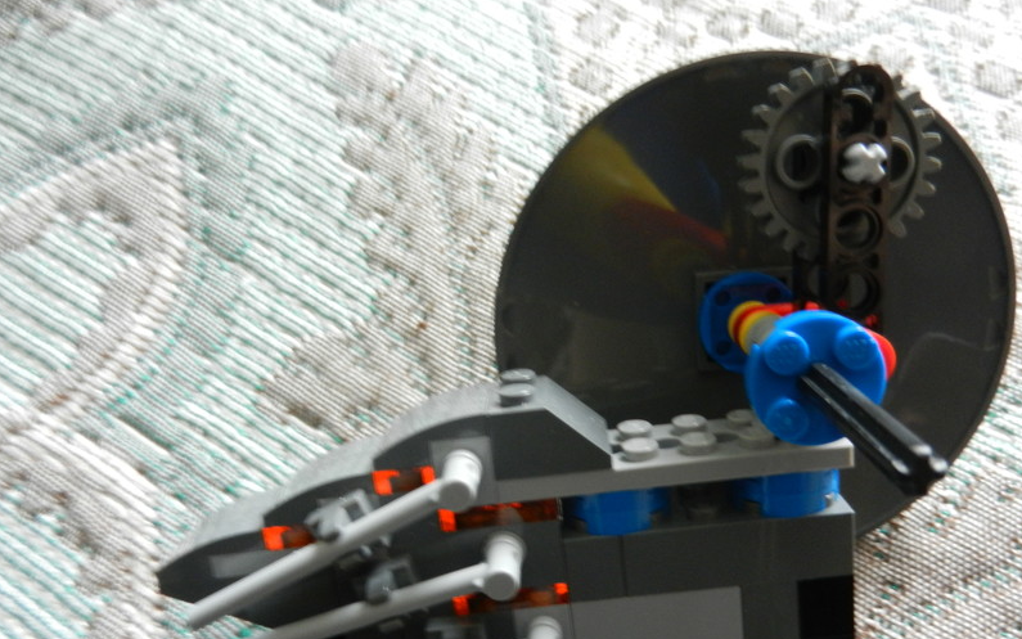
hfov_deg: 62.7
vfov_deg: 41.6
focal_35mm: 30
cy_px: 390
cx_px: 567
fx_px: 836
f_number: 3.5
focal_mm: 4.5
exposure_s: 1/2.5
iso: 400
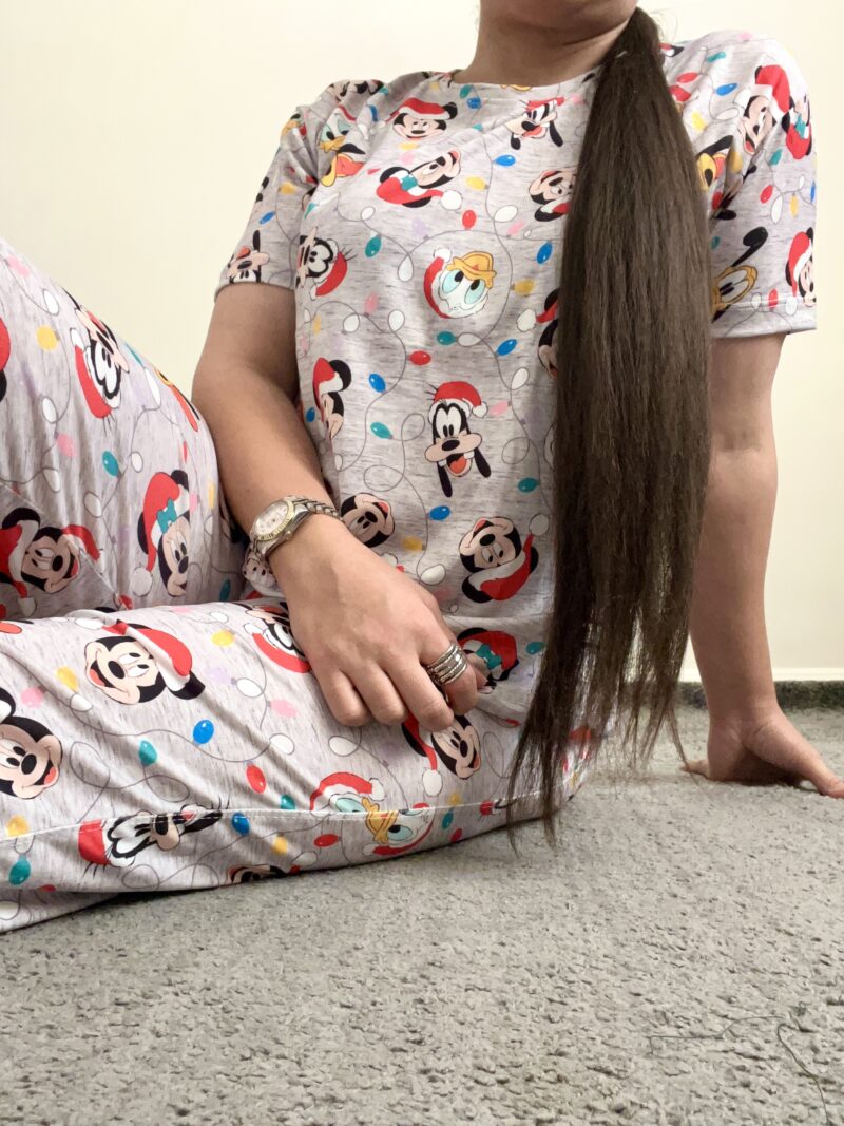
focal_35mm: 30
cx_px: 422
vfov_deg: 60.0
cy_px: 563
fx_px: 975
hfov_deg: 46.8
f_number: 2.2
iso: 250
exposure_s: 1/60
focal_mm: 2.71
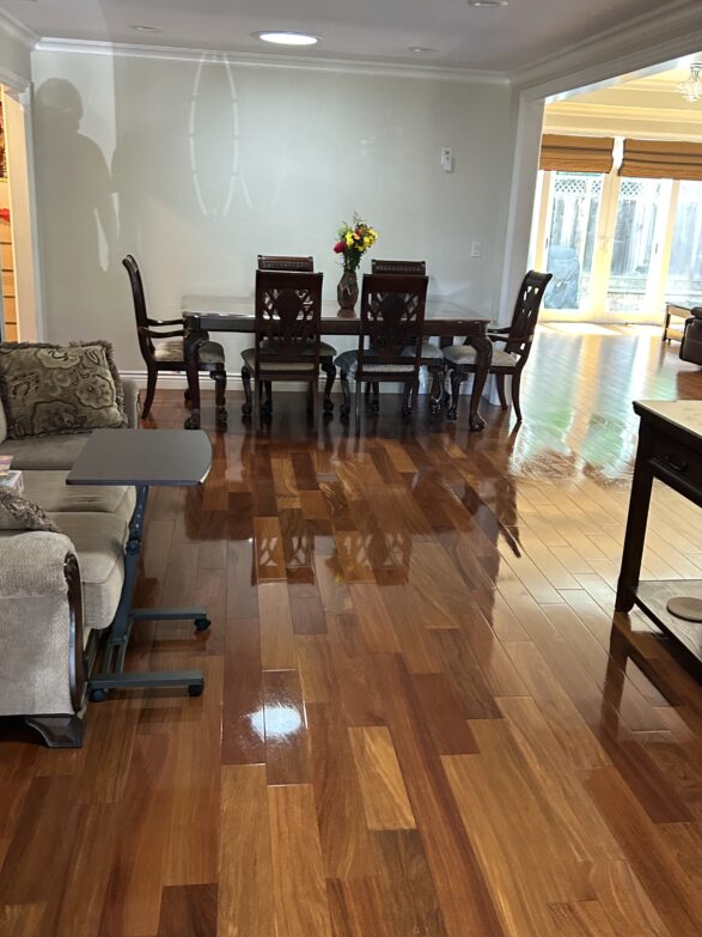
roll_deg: -1.4
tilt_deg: -15.8
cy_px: 491
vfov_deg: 53.9
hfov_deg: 41.8
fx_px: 920
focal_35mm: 34
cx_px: 355
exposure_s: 1/60
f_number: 1.5
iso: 320
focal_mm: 5.7
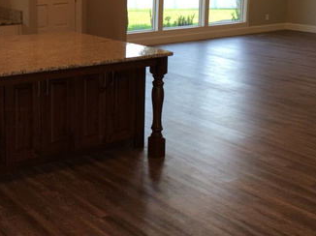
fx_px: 520
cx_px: 13
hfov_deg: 31.7
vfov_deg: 25.0
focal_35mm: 57
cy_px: 35
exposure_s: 1/120
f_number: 2.2
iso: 40
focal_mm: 4.15
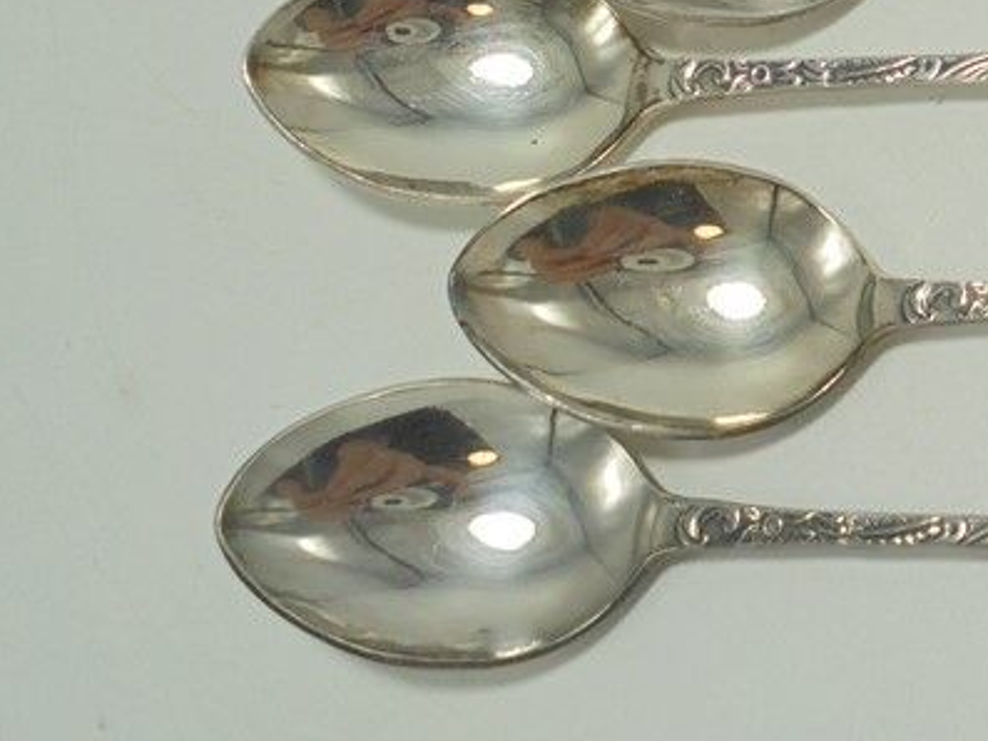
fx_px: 2198
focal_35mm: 77
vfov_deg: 18.7
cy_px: 11
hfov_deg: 23.8
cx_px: 1070
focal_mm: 6.1
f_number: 4
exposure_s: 1/100
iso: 100
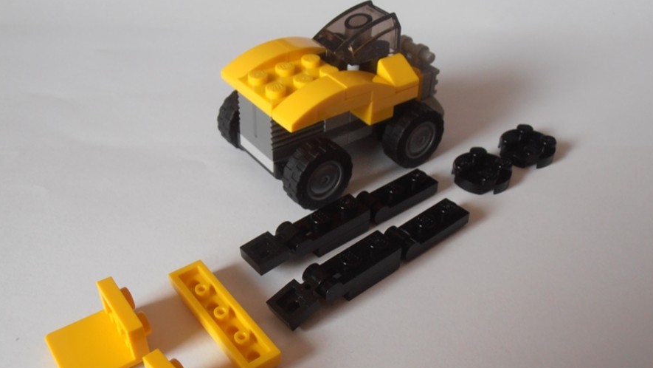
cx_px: 327
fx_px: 710
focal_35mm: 41
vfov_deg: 28.9
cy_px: 237
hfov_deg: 49.4
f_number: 3.9
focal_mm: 6.61
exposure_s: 1/20
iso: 125
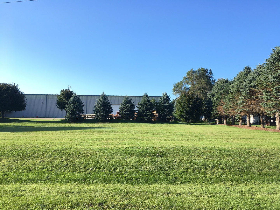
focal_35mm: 29
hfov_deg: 61.7
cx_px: 140
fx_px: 235
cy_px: 105
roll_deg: -0.2
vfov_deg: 48.2
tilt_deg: +3.3
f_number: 2.2
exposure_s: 1/534
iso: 25
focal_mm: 4.15
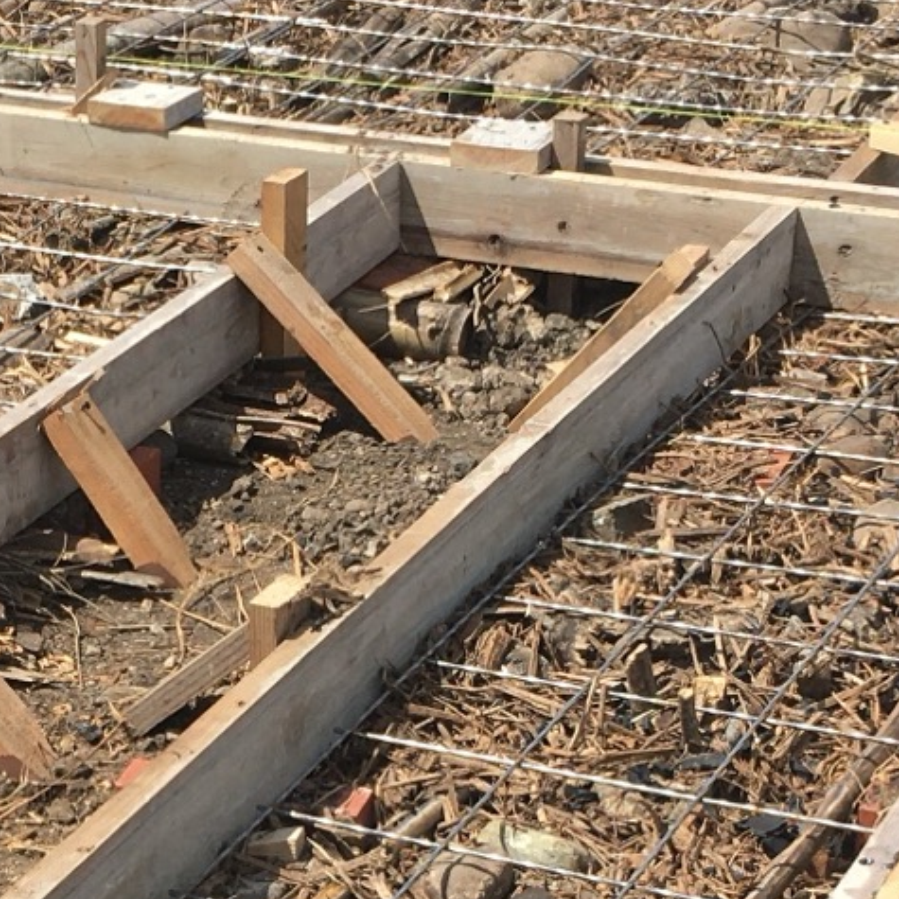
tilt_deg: -29.4
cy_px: 920
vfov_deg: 15.8
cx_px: 32
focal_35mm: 108
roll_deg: +0.5
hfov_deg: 15.9
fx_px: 3173
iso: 25
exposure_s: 1/1304
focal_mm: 4.15
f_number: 2.2
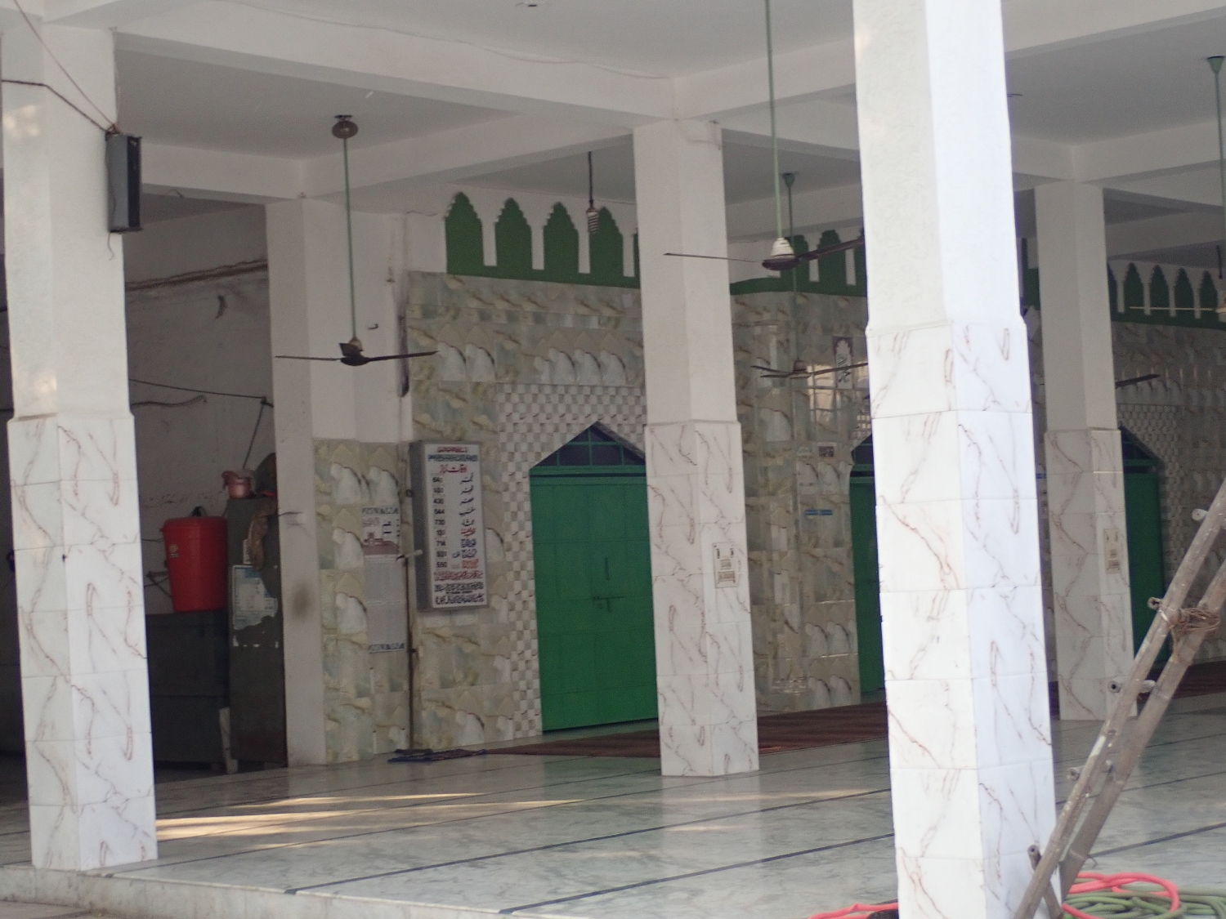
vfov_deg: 21.0
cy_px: 460
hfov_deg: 27.8
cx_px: 613
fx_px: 2479
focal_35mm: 70
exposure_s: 1/60
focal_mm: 12.6
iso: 200
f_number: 4
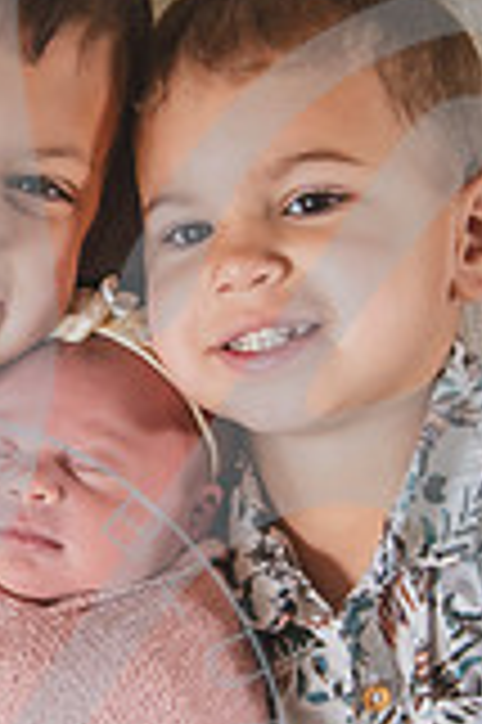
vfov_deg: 21.4
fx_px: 1912
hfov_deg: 14.3
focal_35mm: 95
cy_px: 477
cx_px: 81
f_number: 2.8
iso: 1600
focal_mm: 34
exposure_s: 1/200
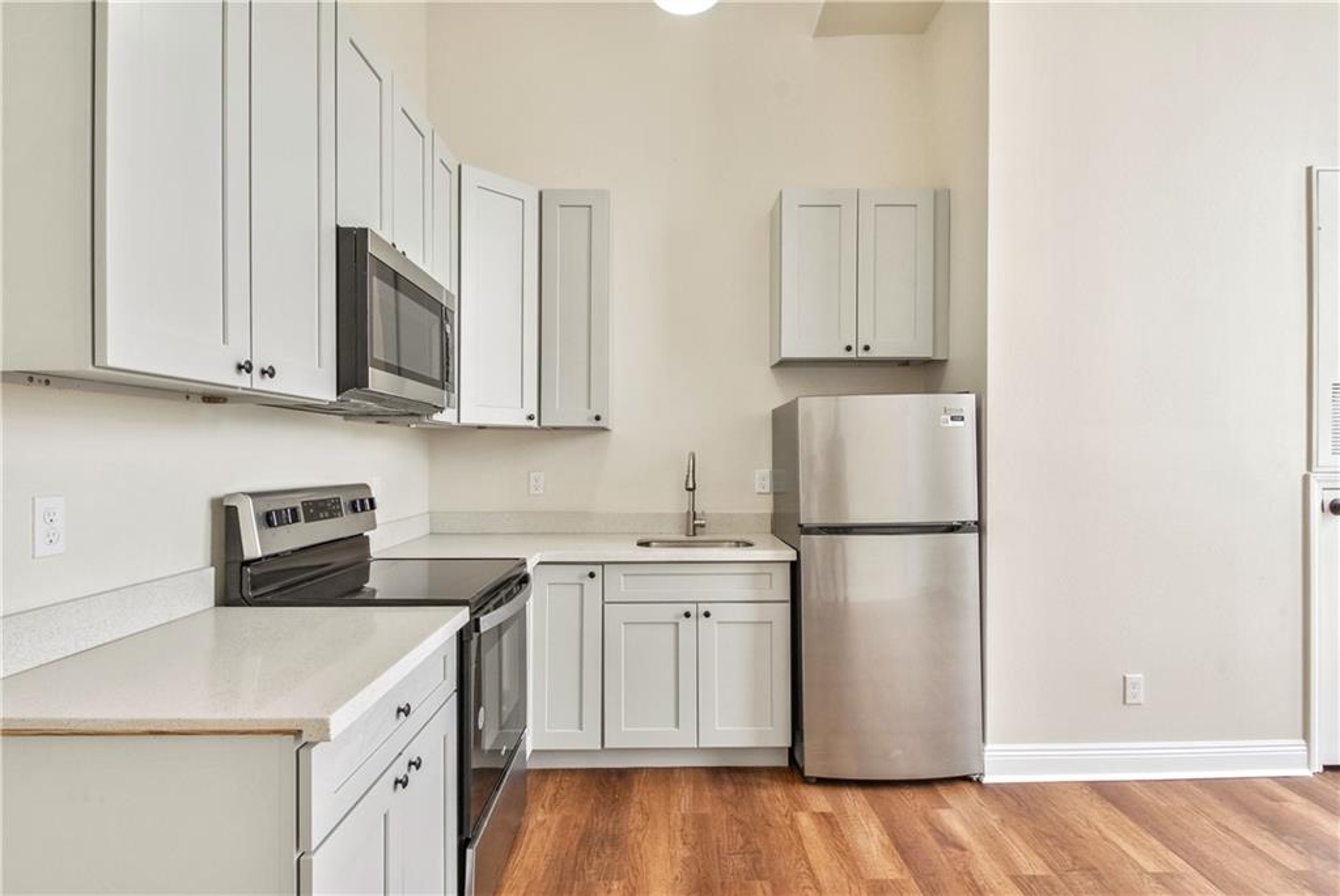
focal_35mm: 18
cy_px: 448
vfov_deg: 67.5
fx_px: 671
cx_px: 670
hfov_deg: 89.9
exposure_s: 1/20
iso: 200
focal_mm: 12
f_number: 11
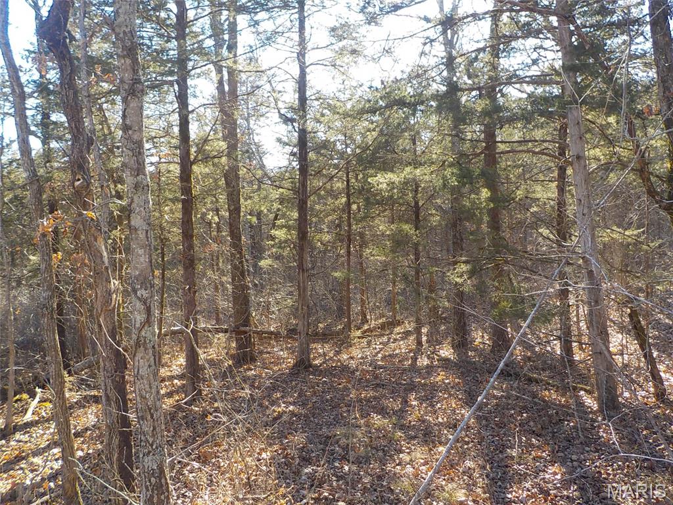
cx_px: 336
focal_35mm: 30
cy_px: 252
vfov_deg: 46.8
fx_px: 583
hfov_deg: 60.0
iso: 125
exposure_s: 1/125
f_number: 3.3
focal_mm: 4.1
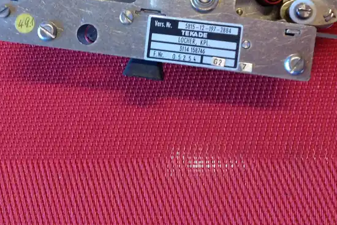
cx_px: 115
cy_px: 25
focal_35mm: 66
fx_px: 618
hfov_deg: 30.3
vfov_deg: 20.2
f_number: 2.4
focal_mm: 4.28
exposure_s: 1/15
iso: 64
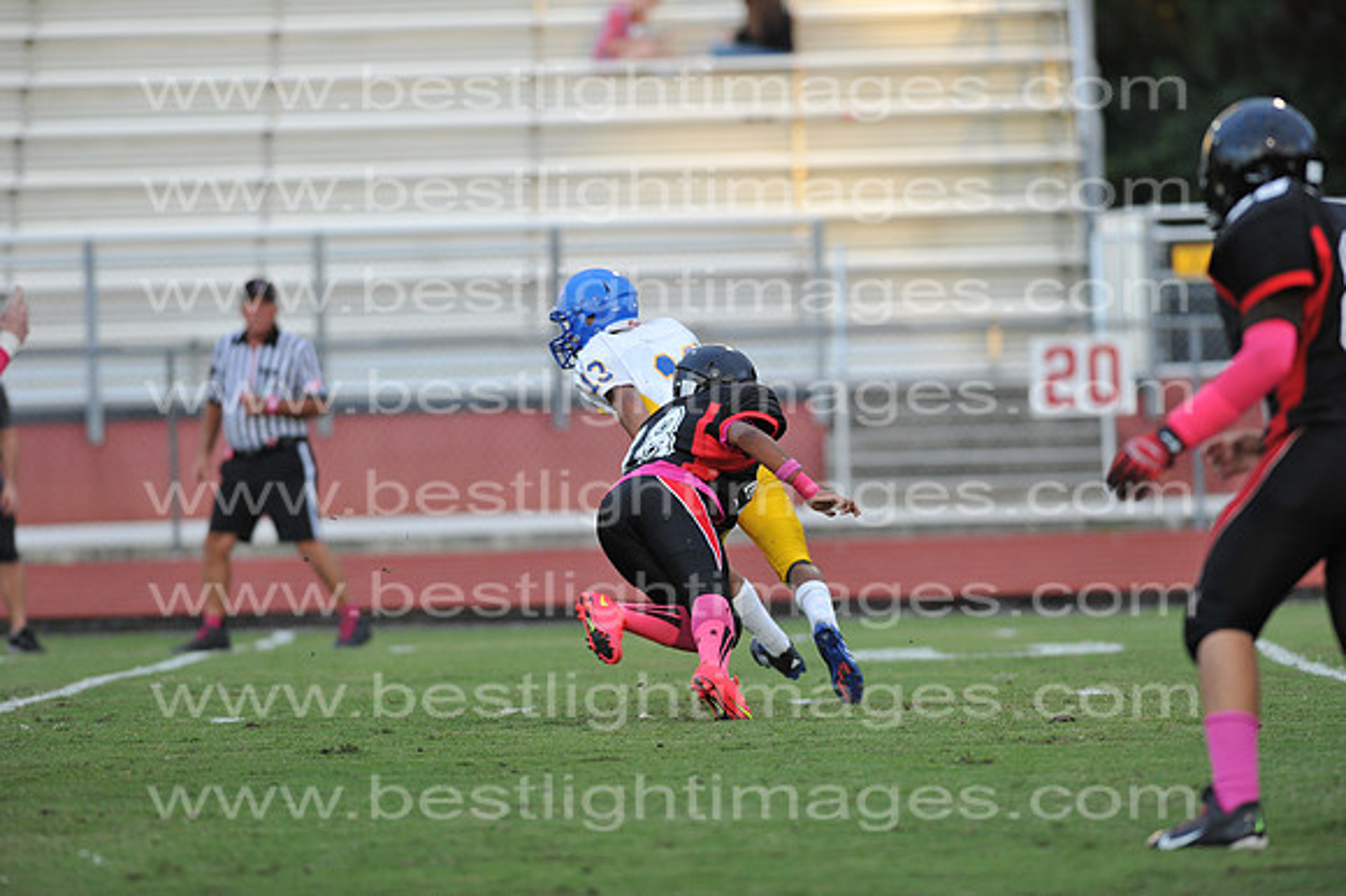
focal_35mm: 300
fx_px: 11210
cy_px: 448
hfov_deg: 6.9
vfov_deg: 4.6
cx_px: 673
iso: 1600
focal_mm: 300
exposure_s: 1/1000
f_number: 4
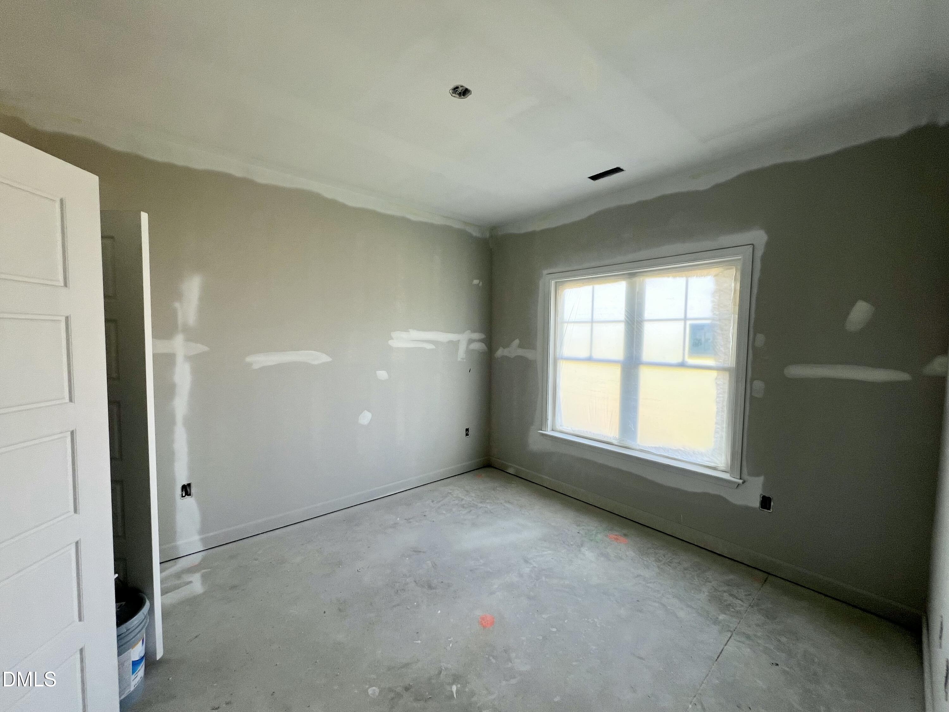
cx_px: 474
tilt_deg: -3.2
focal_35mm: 13
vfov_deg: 89.9
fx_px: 356
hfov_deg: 106.2
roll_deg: -0.1
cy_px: 356
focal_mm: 1.57
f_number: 1.8
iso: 40
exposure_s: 1/99
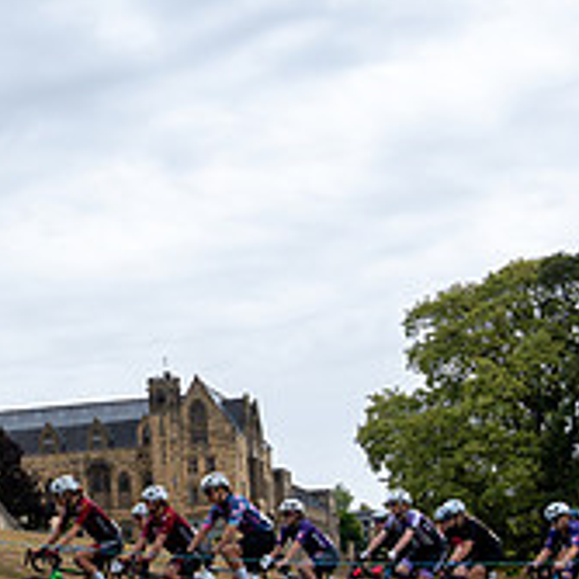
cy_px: 504
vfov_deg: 23.8
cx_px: 101
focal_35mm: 71
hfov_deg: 23.9
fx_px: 1344
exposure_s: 1/800
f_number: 4
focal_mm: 24
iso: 400
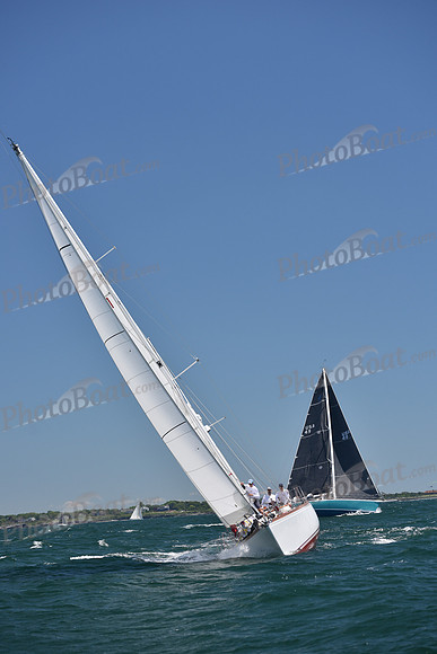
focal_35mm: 90
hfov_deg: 15.2
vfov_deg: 22.6
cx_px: 218
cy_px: 327
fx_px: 1638
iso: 200
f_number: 4.5
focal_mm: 90
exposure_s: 1/1000
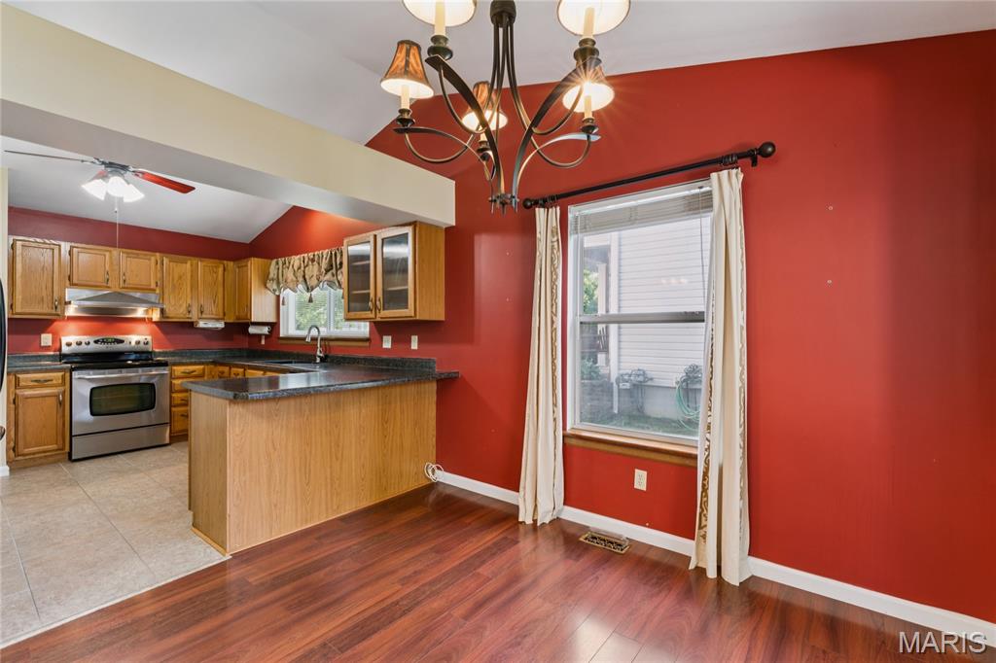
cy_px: 332
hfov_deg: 97.1
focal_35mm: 16
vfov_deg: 74.1
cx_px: 498
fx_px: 440
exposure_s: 1/2.5
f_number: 13
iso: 320
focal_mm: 15.9
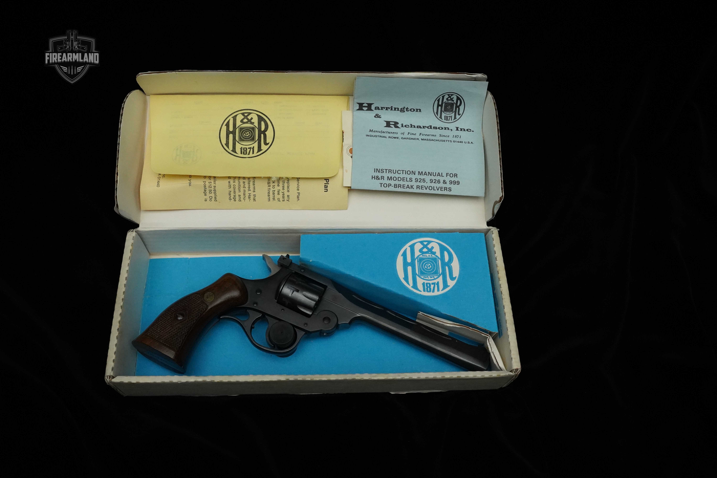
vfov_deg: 43.9
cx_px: 358
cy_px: 239
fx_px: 593
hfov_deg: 62.3
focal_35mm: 30
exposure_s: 1/1000
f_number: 6.3
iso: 8000
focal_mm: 29.8
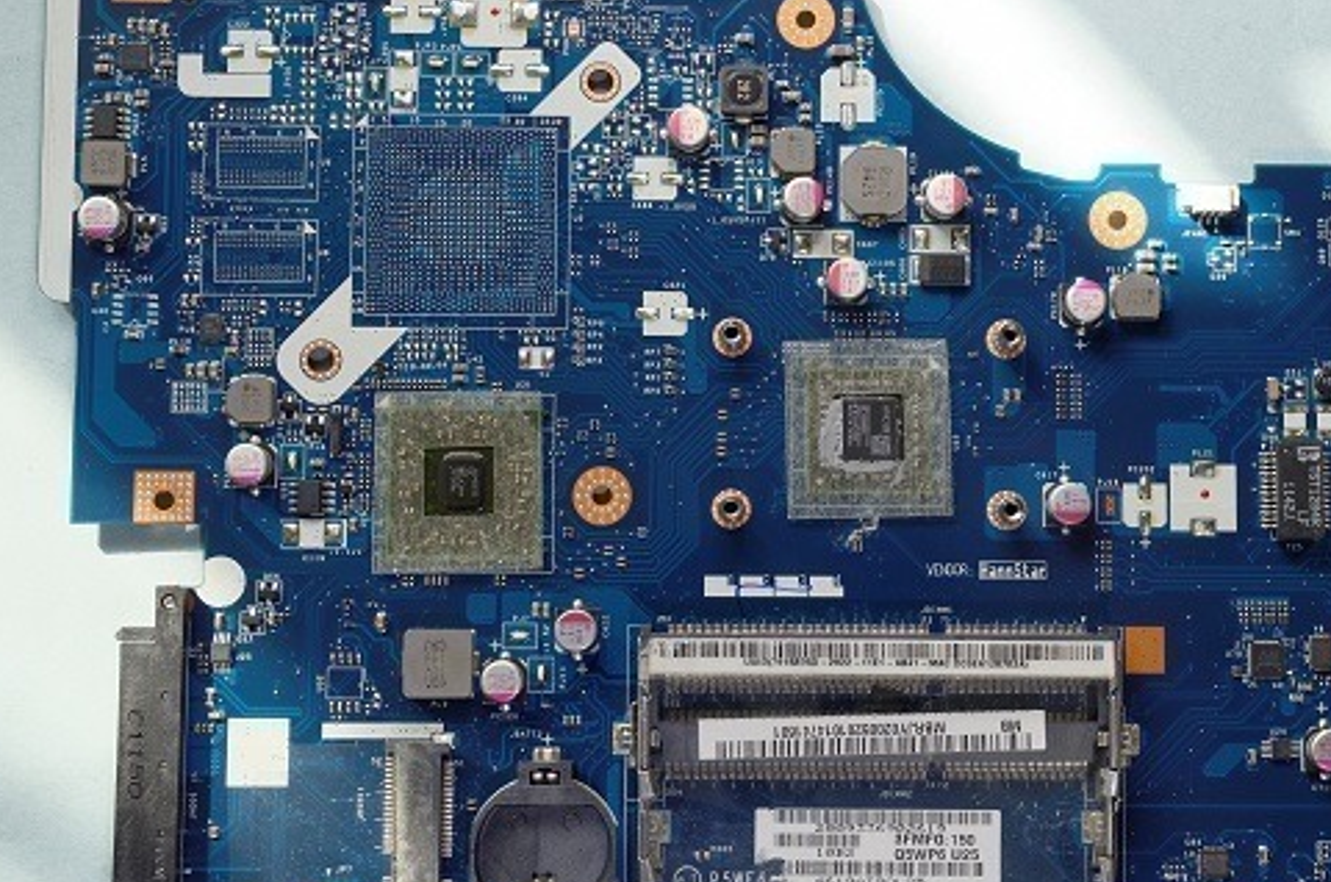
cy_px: 410
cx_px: 799
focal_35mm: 61
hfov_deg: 32.8
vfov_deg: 22.2
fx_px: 2251
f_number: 8
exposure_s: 1/20
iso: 100
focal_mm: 26
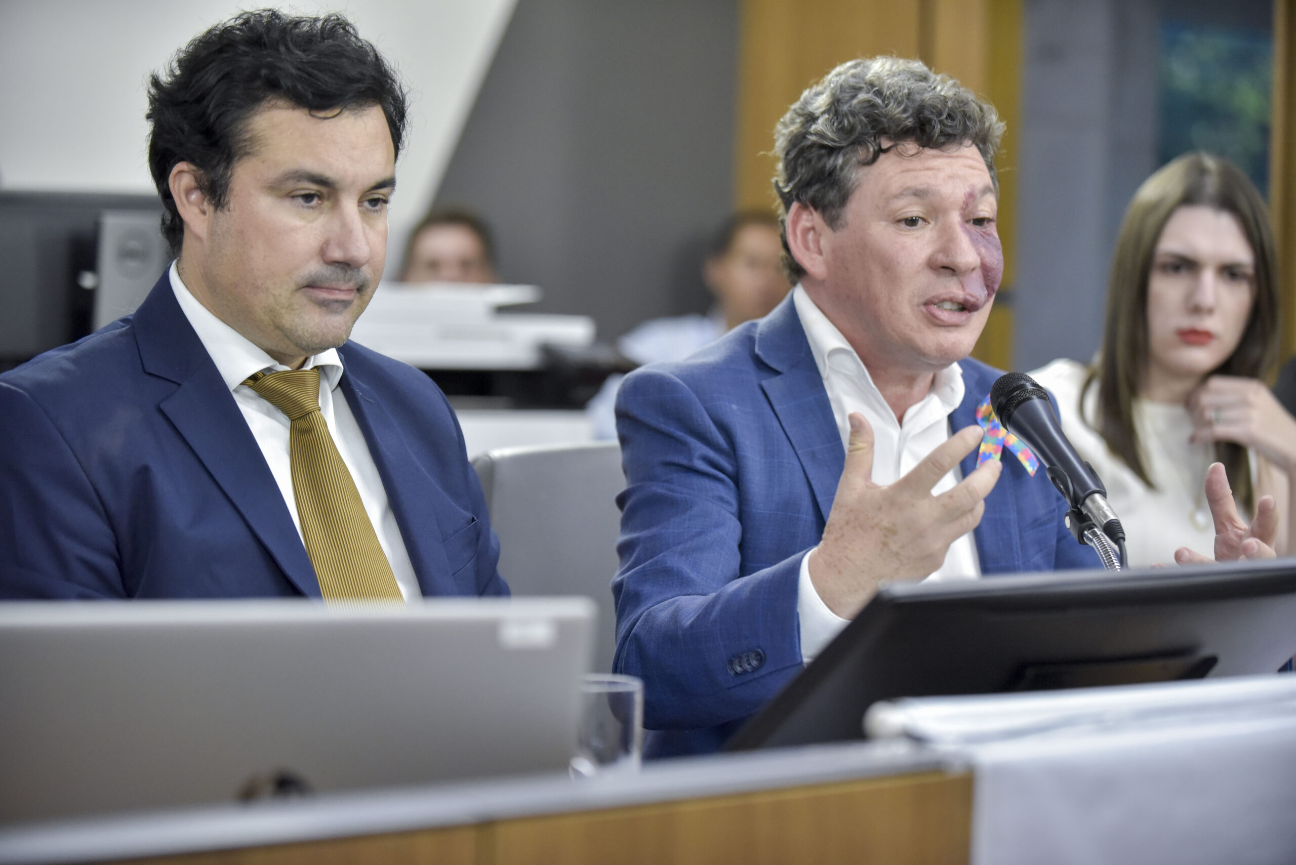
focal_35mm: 95
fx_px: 3421
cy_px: 432
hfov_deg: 21.5
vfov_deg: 14.4
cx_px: 648
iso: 3200
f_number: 2.8
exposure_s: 1/500
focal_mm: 95
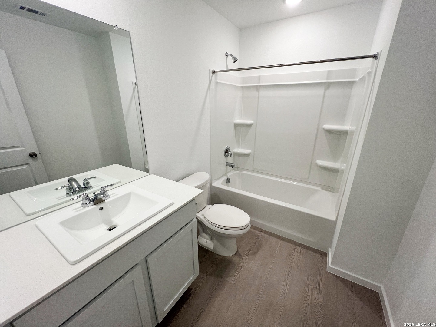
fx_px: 164
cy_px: 164
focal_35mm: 13
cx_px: 218
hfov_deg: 106.2
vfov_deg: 89.9
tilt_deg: -19.5
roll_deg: -0.6
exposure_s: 1/120
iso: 125
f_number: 1.8
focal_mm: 1.57
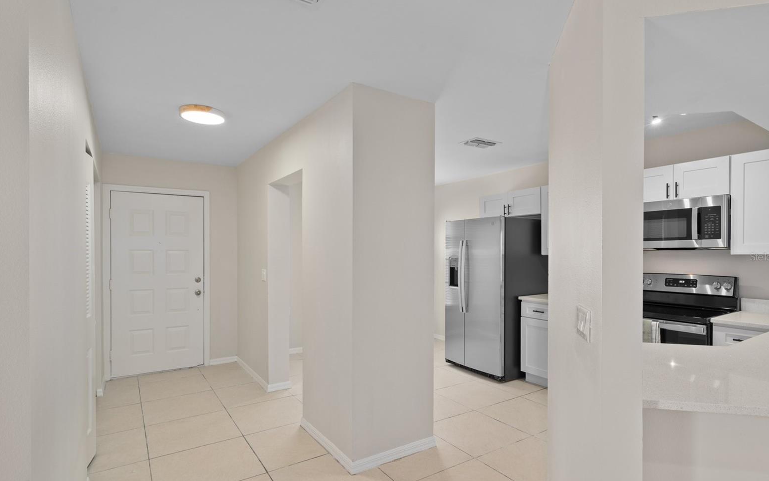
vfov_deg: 62.1
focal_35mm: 19
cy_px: 257
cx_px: 396
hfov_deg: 88.0
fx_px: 398
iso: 320
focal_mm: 18
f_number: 8
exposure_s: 1
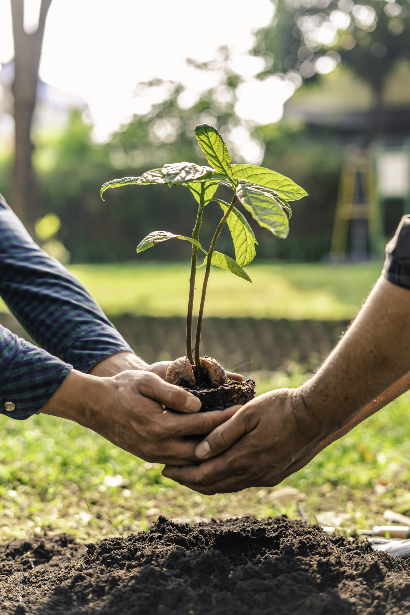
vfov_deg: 39.6
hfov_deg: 27.0
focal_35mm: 50
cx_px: 205
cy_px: 308
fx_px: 854
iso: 100
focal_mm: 50
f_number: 2.5
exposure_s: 1/125
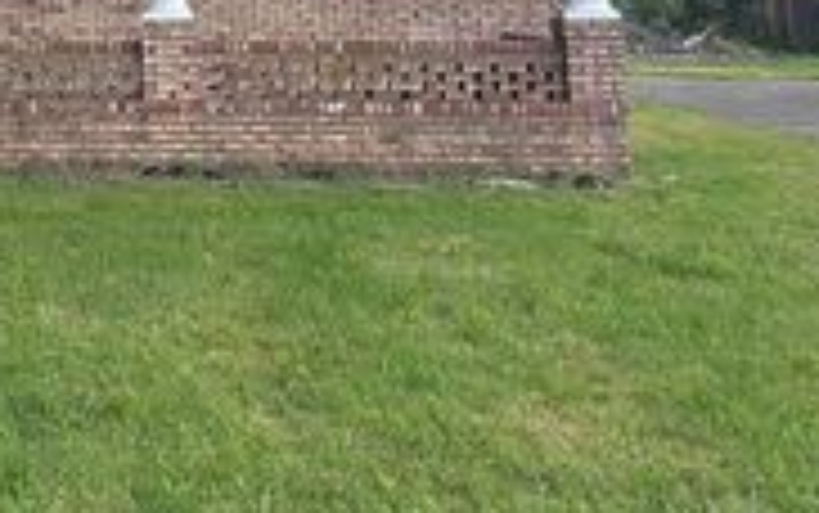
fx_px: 1563
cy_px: -200
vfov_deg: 17.2
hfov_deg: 27.3
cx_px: -40
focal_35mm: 70
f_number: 1.78
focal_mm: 6.86
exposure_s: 1/943
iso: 80
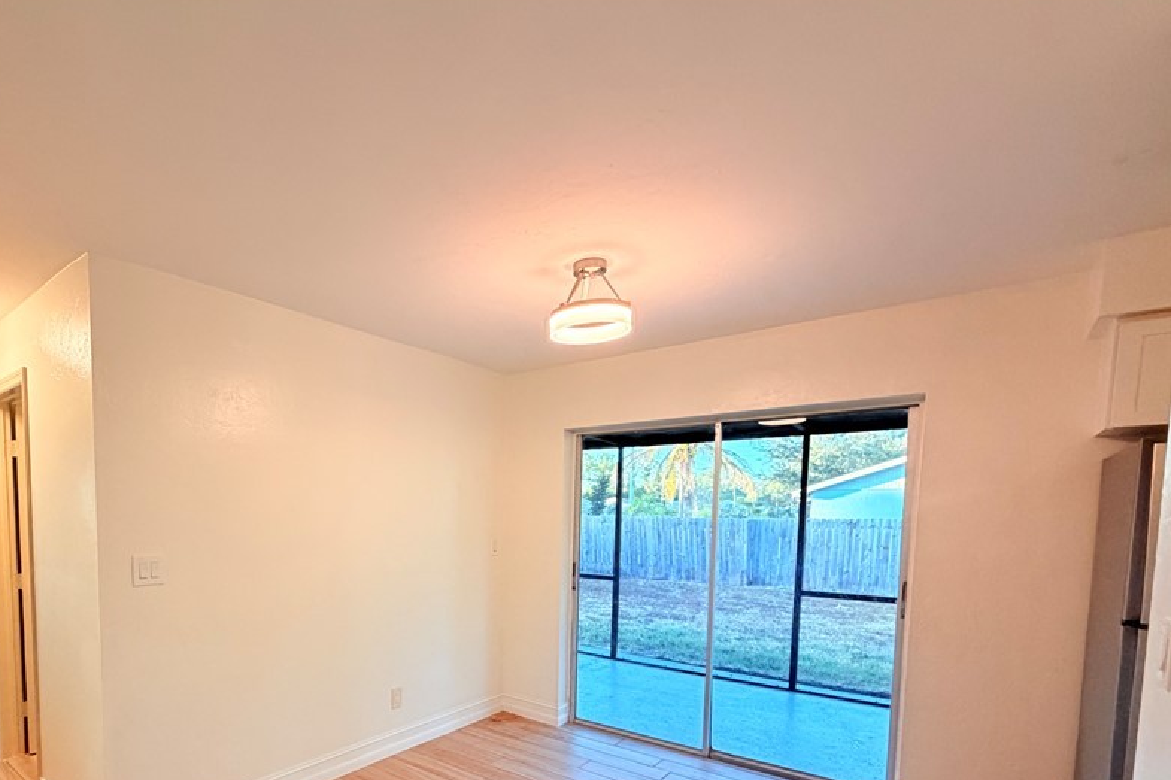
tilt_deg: -6.2
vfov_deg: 61.8
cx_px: 431
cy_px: 559
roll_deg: +0.5
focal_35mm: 19
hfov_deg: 85.0
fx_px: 618
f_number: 2.2
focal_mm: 2.22
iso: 320
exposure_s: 1/120
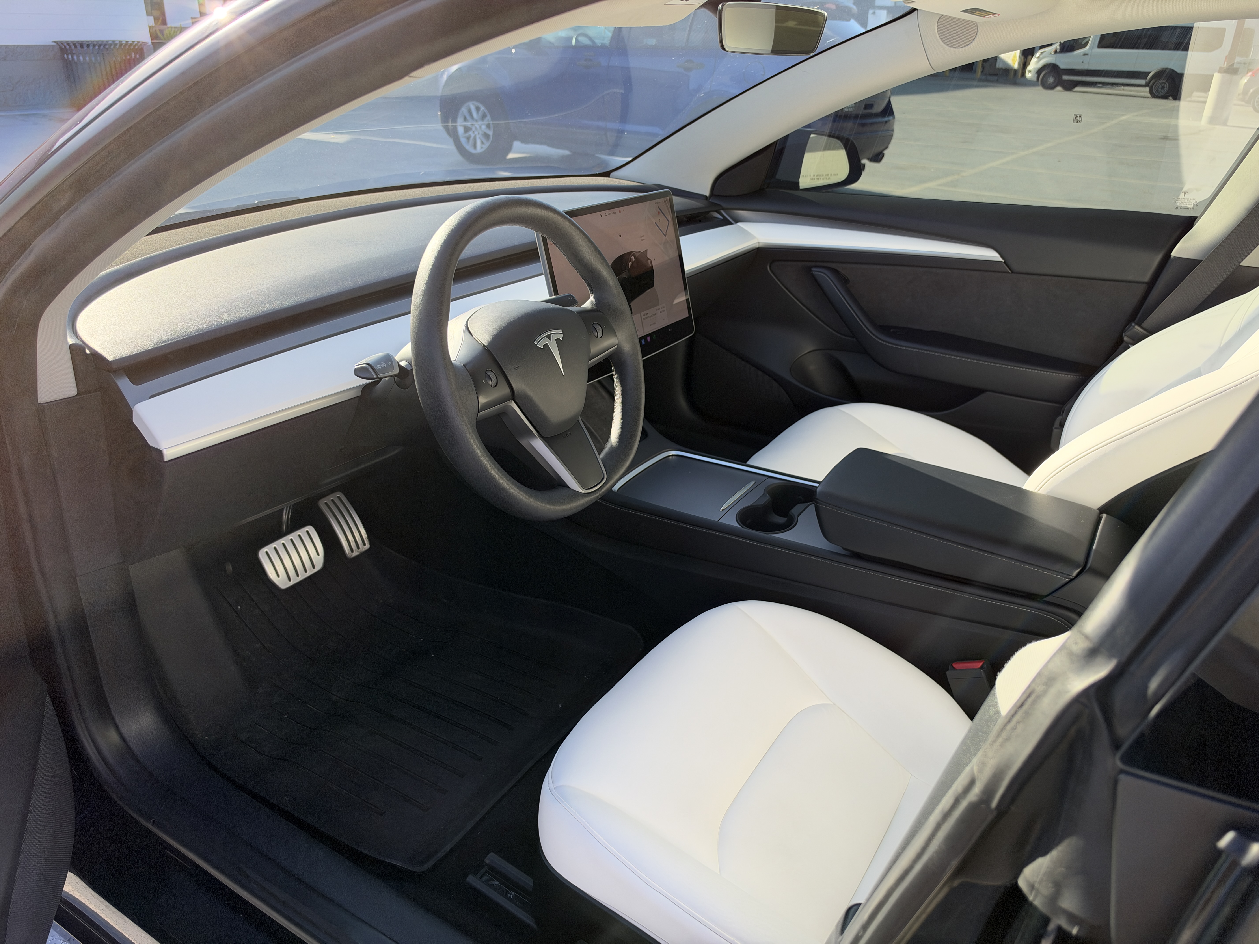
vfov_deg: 56.8
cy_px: 472
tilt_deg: -25.3
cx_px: 630
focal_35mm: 24
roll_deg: -1.9
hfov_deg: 71.6
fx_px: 873
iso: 100
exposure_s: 1/875
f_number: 1.8
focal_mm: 6.93
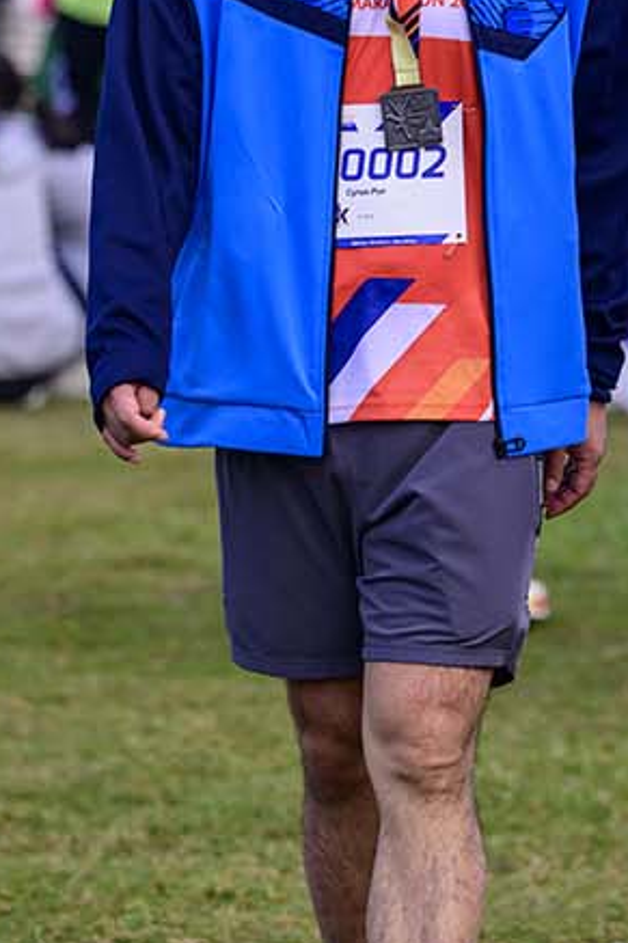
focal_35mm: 379
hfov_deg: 3.6
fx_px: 9924
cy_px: 179
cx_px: 598
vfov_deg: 5.4
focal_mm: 115
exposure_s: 1/2000
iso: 400
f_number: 2.8
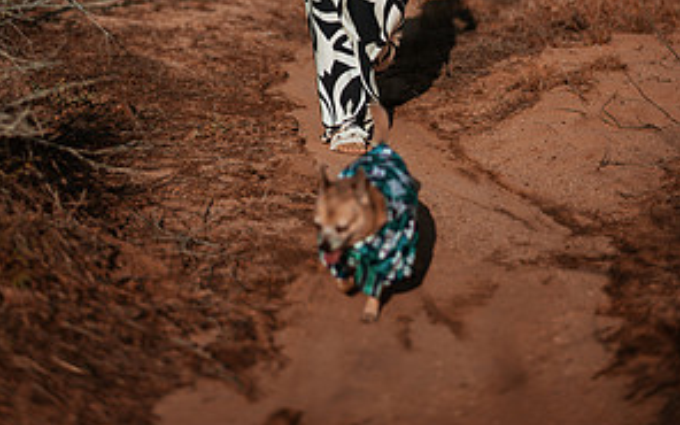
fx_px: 1668
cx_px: 340
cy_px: -62
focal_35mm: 90
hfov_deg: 23.0
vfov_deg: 14.1
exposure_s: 1/5000
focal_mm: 58
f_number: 1.8
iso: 50
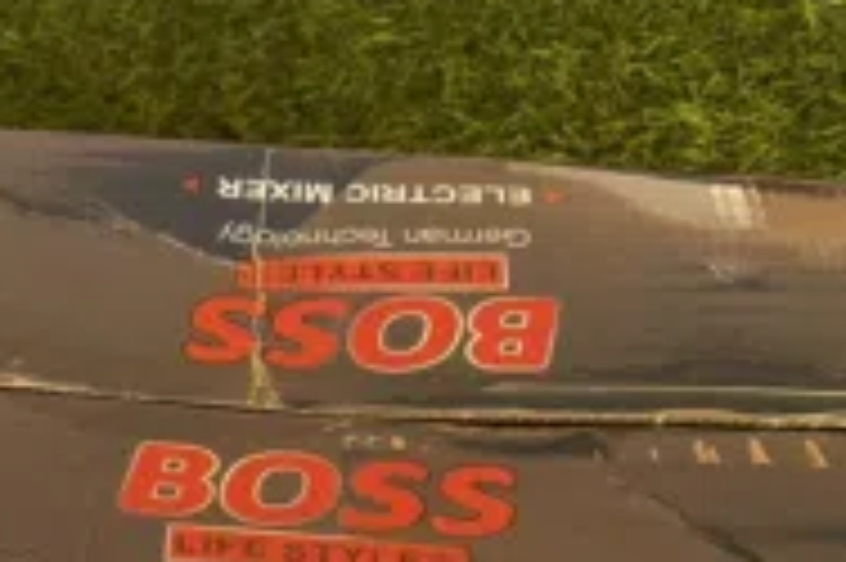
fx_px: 2160
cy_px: 904
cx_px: -256
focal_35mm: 92
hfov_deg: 20.3
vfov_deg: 13.7
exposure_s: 1/121
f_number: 1.5
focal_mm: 5.7
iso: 50
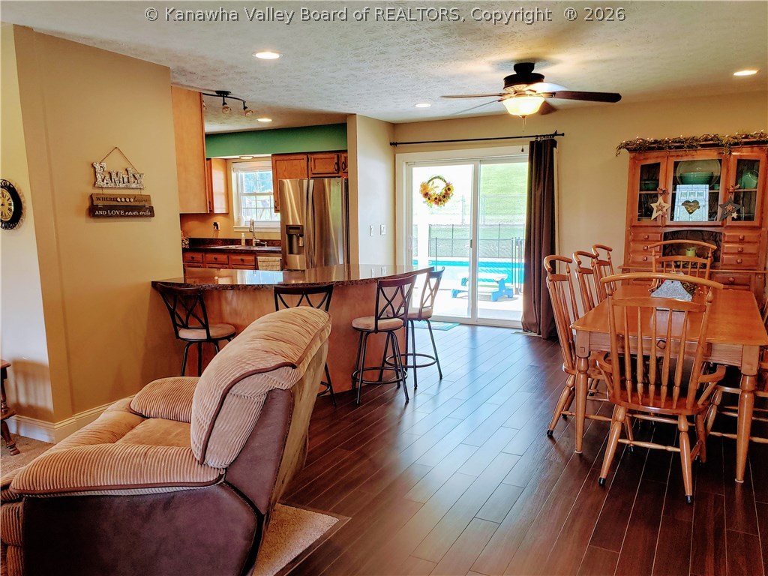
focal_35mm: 26
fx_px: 577
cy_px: 288
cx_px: 384
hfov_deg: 67.3
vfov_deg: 53.1
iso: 160
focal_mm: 4.3
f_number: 2.4
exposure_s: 1/60
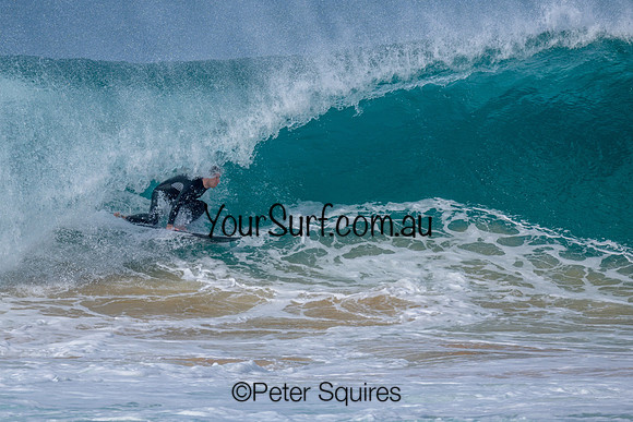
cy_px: 197
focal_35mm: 1099
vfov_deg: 1.3
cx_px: 198
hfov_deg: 1.9
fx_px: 19335
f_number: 6.3
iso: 220
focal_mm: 800
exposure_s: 1/2000
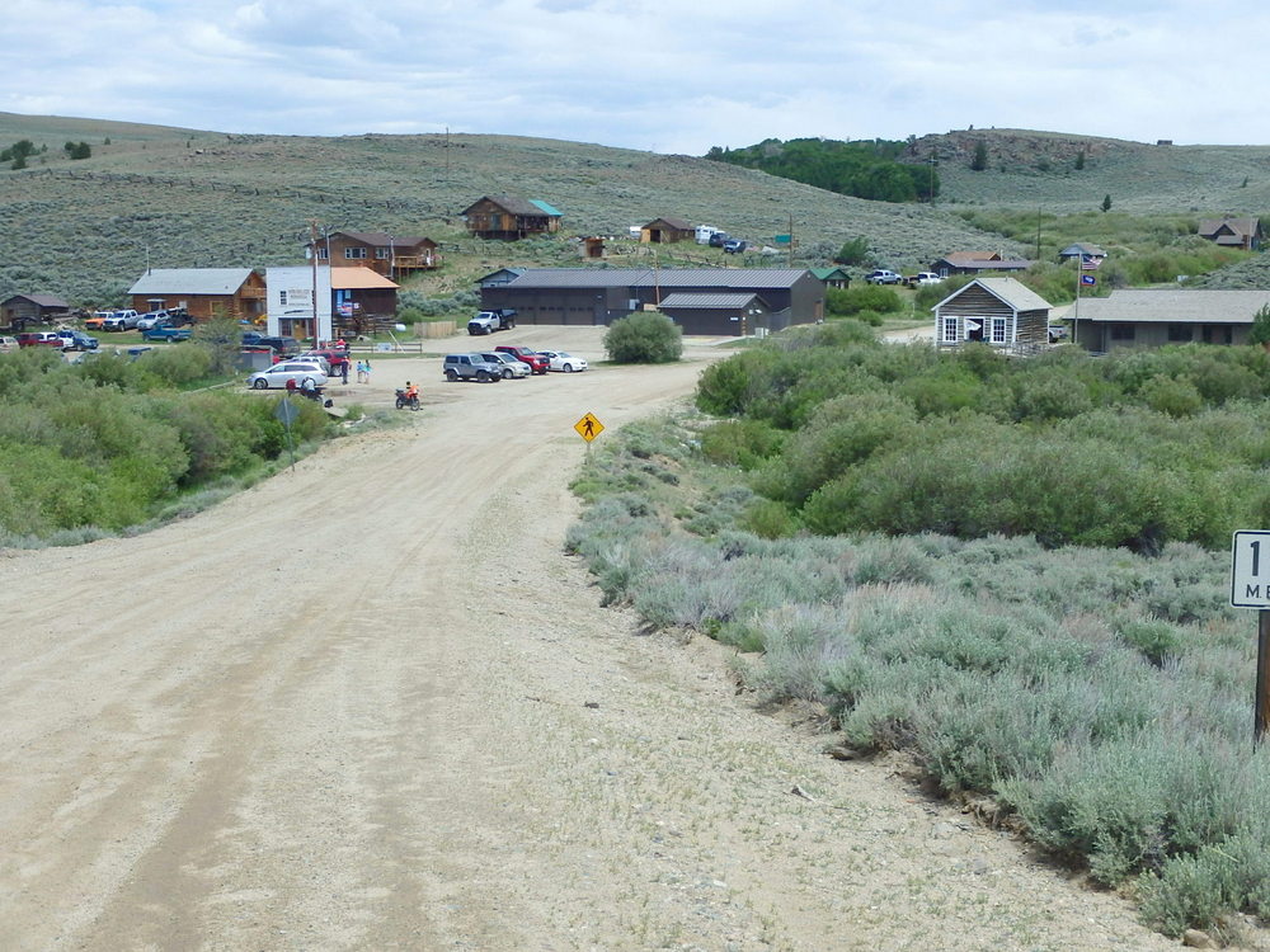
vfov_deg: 29.7
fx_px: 1798
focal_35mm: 49
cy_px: 476
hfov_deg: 38.9
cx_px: 635
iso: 125
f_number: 4.9
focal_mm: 8.8
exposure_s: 1/800
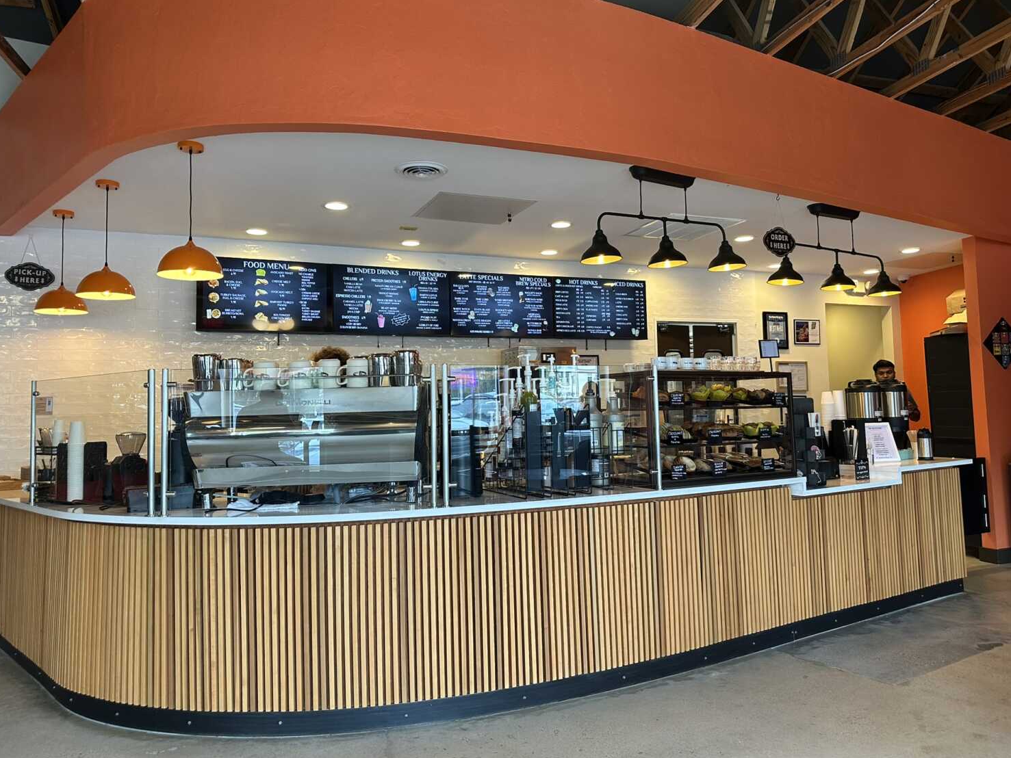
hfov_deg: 67.3
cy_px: 354
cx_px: 520
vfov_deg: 53.0
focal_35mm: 26
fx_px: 759
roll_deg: +0.7
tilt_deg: +4.7
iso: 160
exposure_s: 1/120
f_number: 1.78
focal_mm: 6.86
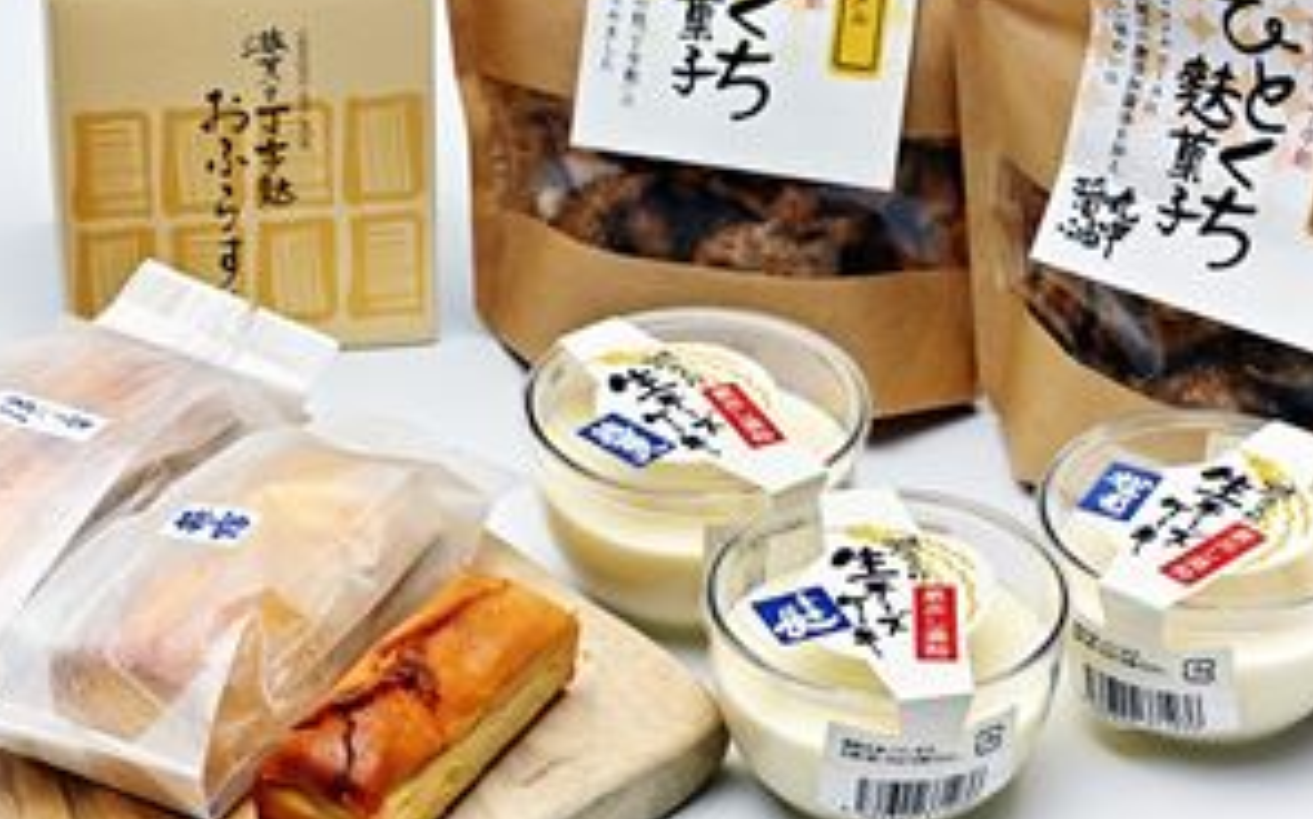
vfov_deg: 9.5
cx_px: 654
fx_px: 4935
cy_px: 316
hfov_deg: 15.2
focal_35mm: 138
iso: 100
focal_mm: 100
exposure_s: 1/200
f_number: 16
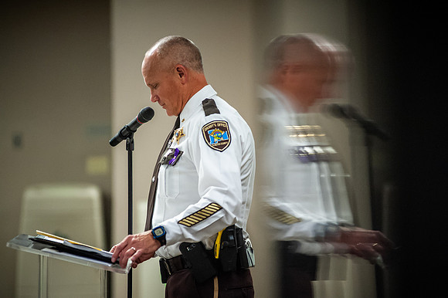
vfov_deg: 6.5
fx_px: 2619
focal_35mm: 211
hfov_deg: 9.8
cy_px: 152
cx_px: 228
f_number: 2.8
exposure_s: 1/250
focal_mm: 200
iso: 3200
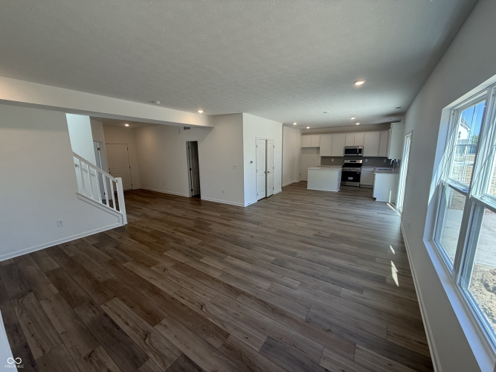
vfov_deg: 85.7
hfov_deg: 102.1
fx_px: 201
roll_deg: +0.5
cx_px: 248
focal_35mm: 14
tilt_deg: -9.5
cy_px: 186
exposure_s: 1/120
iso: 100
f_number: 2.2
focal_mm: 2.22
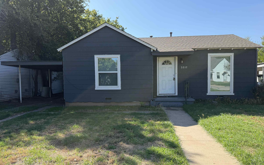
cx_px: 135
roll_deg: +0.5
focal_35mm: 26
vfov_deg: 47.6
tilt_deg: -3.2
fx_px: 187
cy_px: 86
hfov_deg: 70.4
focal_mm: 6.76
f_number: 1.78
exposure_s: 1/2907
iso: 100
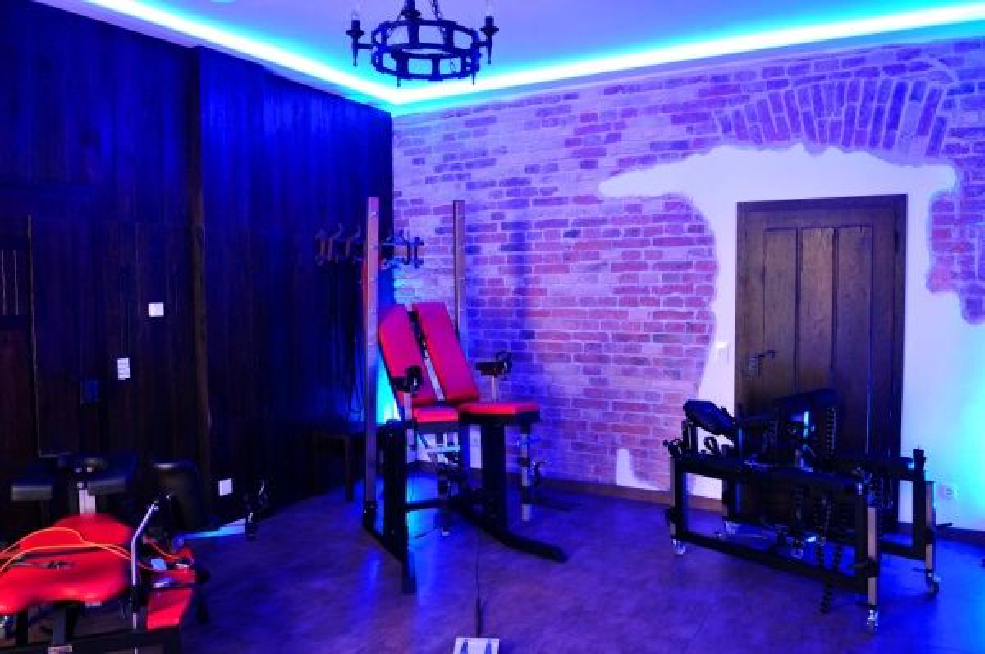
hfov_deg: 70.5
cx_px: 492
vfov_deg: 50.3
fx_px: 697
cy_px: 327
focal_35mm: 26
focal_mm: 17
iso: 200
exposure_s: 1/4
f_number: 2.8
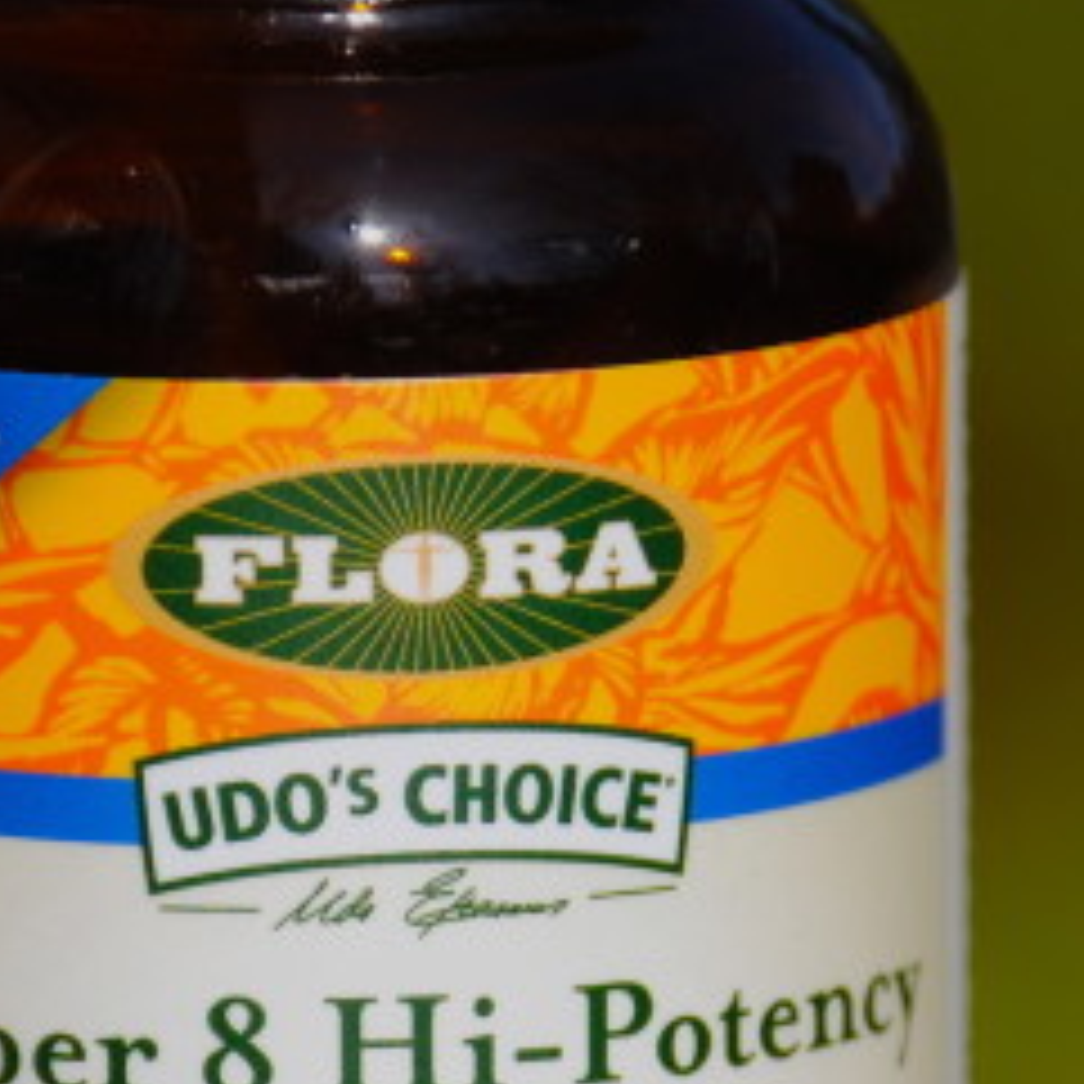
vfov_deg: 4.3
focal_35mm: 403
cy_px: 834
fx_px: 14278
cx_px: 436
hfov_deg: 4.3
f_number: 4.8
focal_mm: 100
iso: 100
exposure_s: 1/1250
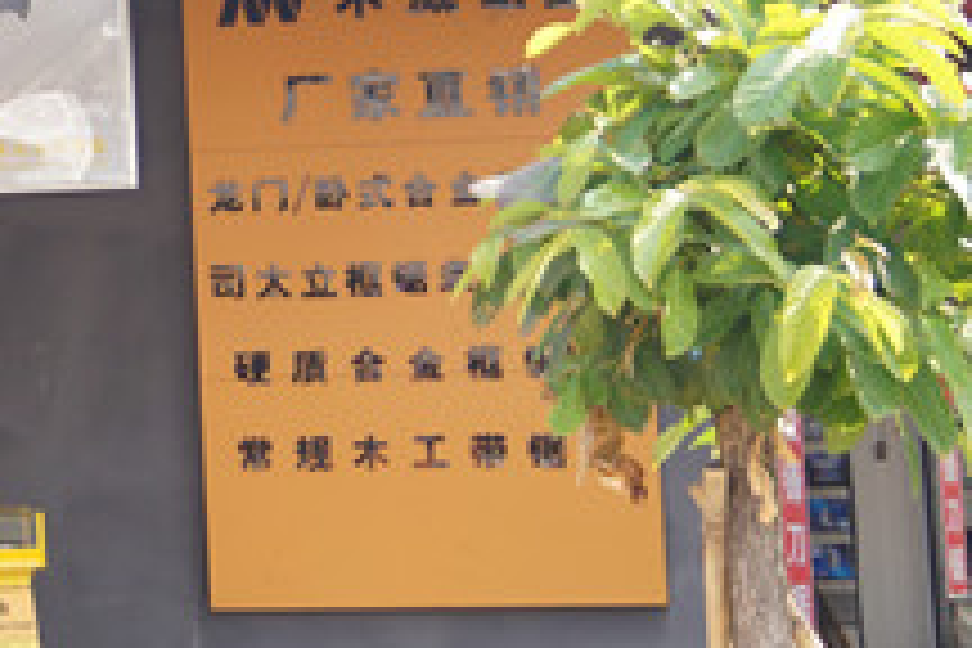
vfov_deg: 9.3
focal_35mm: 146
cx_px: -652
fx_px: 3942
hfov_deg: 13.0
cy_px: 16
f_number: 8
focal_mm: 28
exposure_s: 1/100
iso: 100
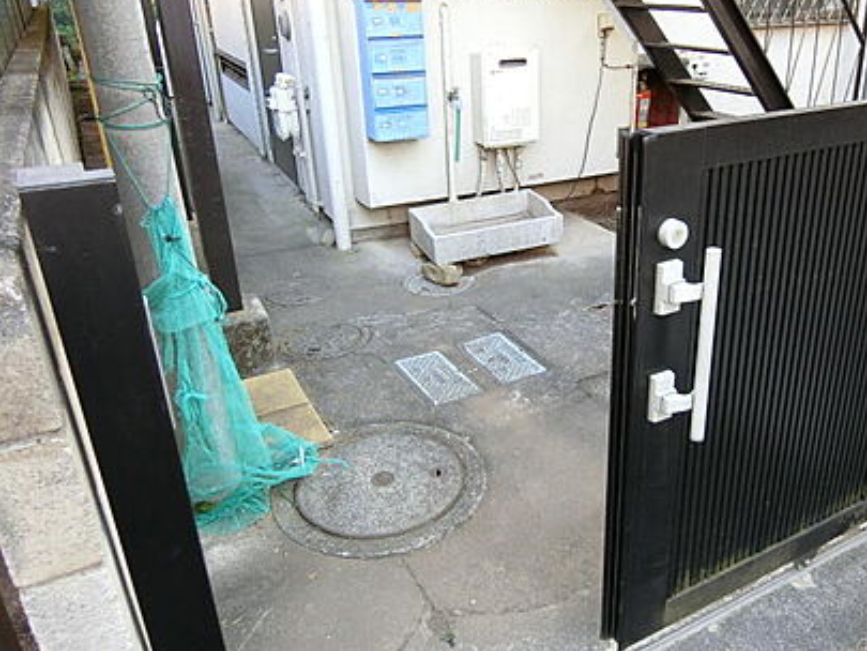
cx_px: 546
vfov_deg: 46.8
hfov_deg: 59.1
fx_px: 752
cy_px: 330
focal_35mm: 30
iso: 320
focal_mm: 4.06
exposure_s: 1/125
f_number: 2.7
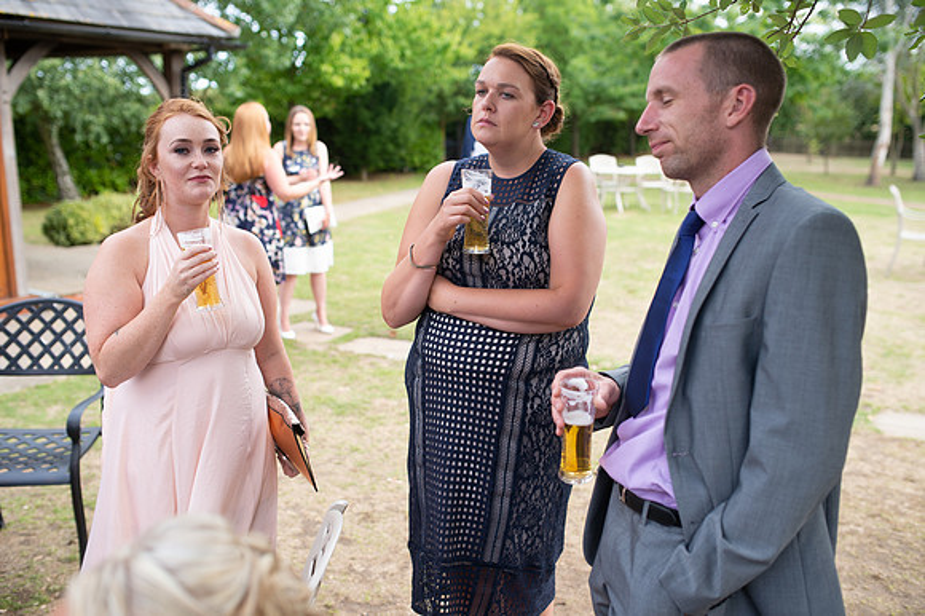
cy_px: 308
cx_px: 462
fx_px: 899
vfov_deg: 37.8
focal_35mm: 35
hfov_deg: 54.5
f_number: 2.8
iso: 100
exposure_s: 1/250
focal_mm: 35
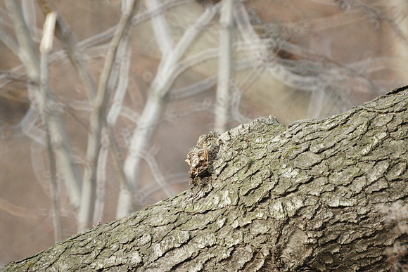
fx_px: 8502
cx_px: 204
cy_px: 136
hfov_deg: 2.7
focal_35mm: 750
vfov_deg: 1.8
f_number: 8
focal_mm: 500
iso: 1600
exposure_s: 1/320
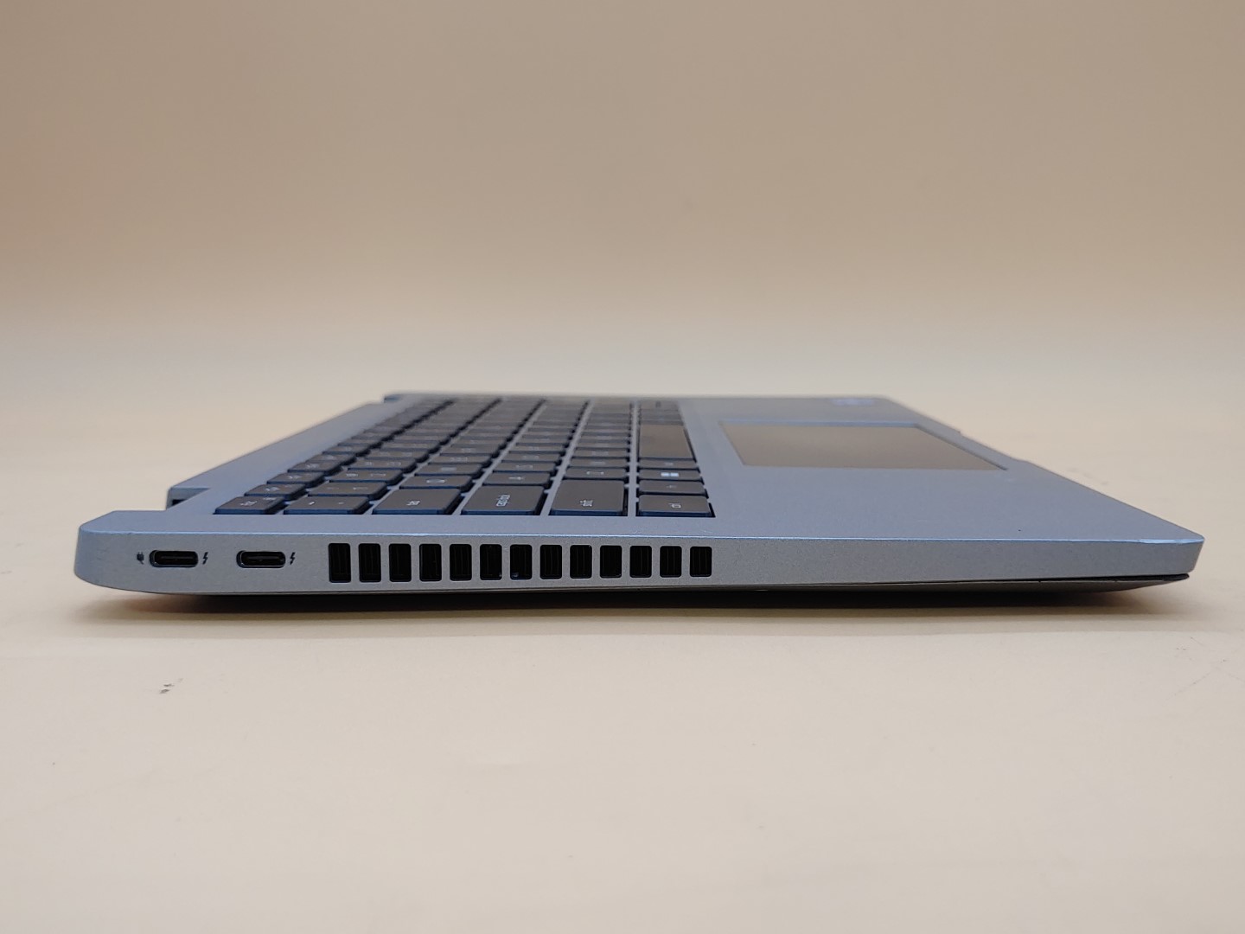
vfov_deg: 42.9
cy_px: 467
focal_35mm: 33
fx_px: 1187
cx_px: 622
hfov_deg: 55.4
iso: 50
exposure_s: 1/74
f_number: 1.8
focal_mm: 4.36
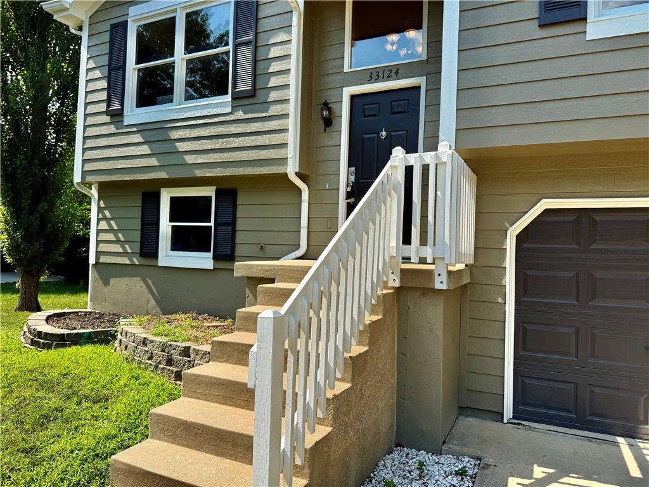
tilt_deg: +1.3
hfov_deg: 71.6
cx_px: 324
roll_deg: -1.6
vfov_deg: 56.8
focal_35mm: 24
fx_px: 450
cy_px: 244
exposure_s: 1/2445
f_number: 1.78
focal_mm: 6.76
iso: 80
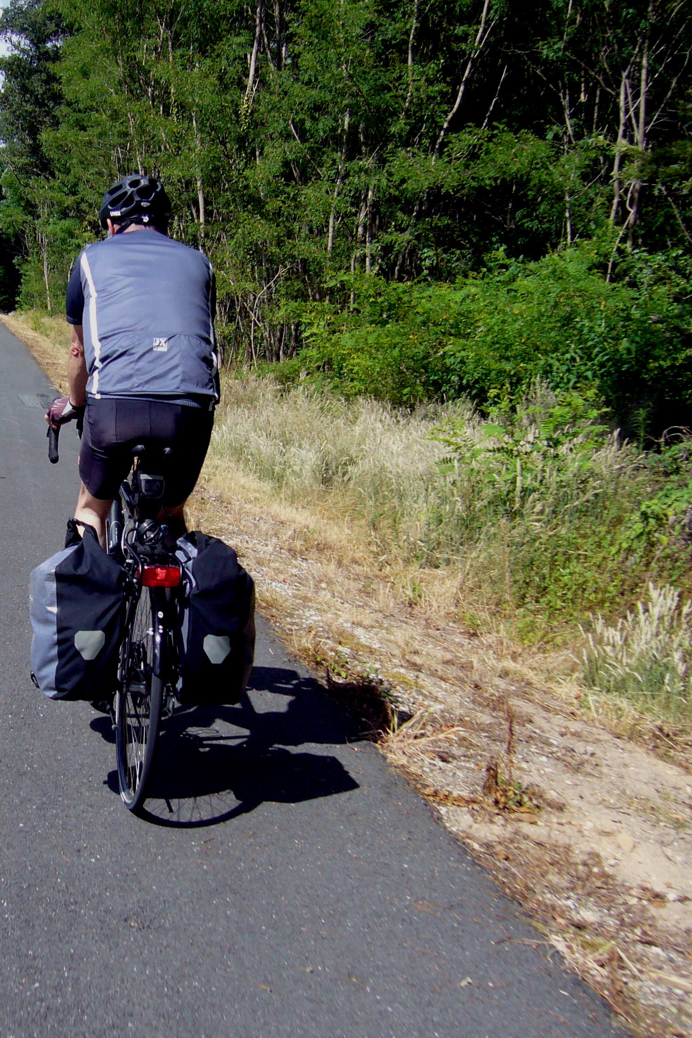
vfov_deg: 40.3
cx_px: 100
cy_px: 520
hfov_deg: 26.8
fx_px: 1412
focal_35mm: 49
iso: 100
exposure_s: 1/400
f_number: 5.6
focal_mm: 5.8
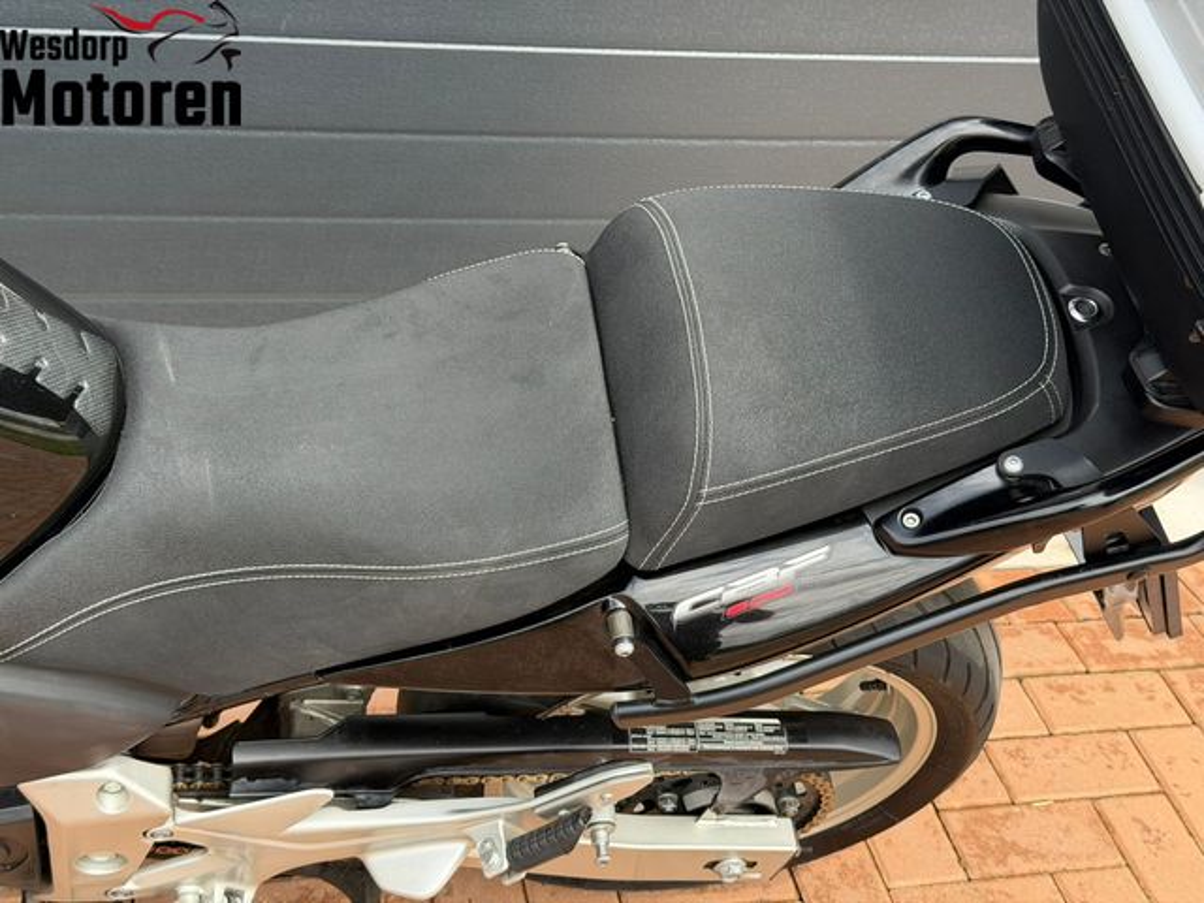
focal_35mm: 48
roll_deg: -7.7
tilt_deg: -32.1
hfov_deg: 39.7
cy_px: 452
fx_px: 1670
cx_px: 602
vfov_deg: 30.3
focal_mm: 6.76
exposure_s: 1/769
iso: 80
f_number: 1.78
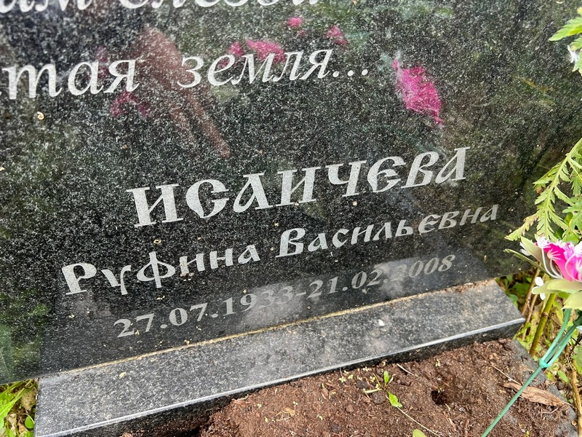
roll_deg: -5.7
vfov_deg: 53.1
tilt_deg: -40.9
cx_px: 291
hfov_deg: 67.3
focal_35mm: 26
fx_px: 437
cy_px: 218
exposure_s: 1/121
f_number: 1.5
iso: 80
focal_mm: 5.7
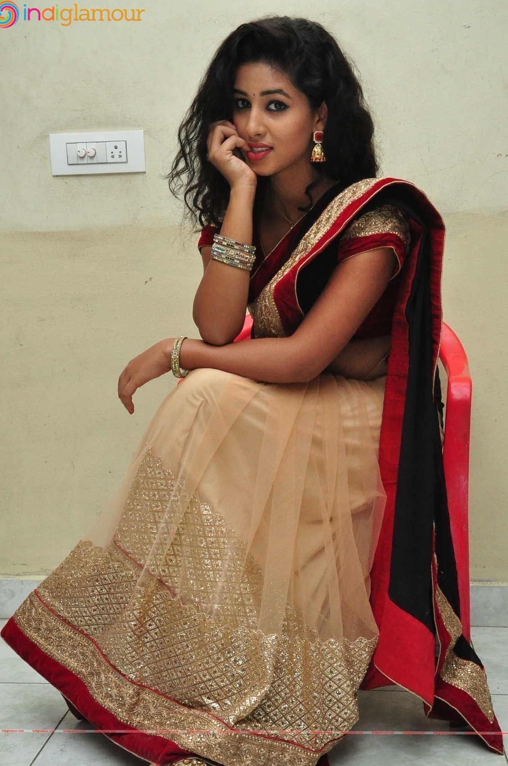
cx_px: 259
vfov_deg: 41.1
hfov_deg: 28.0
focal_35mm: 48
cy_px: 406
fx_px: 1019
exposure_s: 1/125
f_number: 7.1
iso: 1600
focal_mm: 30
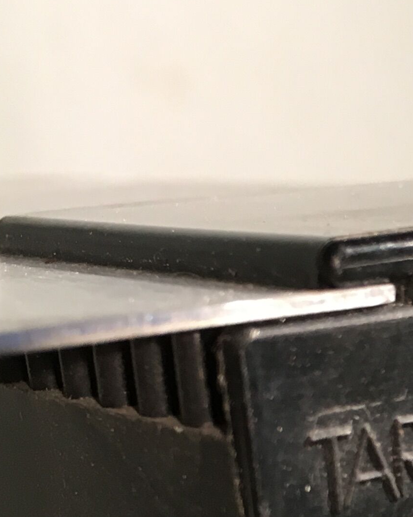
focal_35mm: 107
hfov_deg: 13.6
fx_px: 1636
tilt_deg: -21.1
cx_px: 618
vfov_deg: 17.1
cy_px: 624
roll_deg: +2.3
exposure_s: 1/33
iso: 80
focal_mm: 4.15
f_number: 2.2
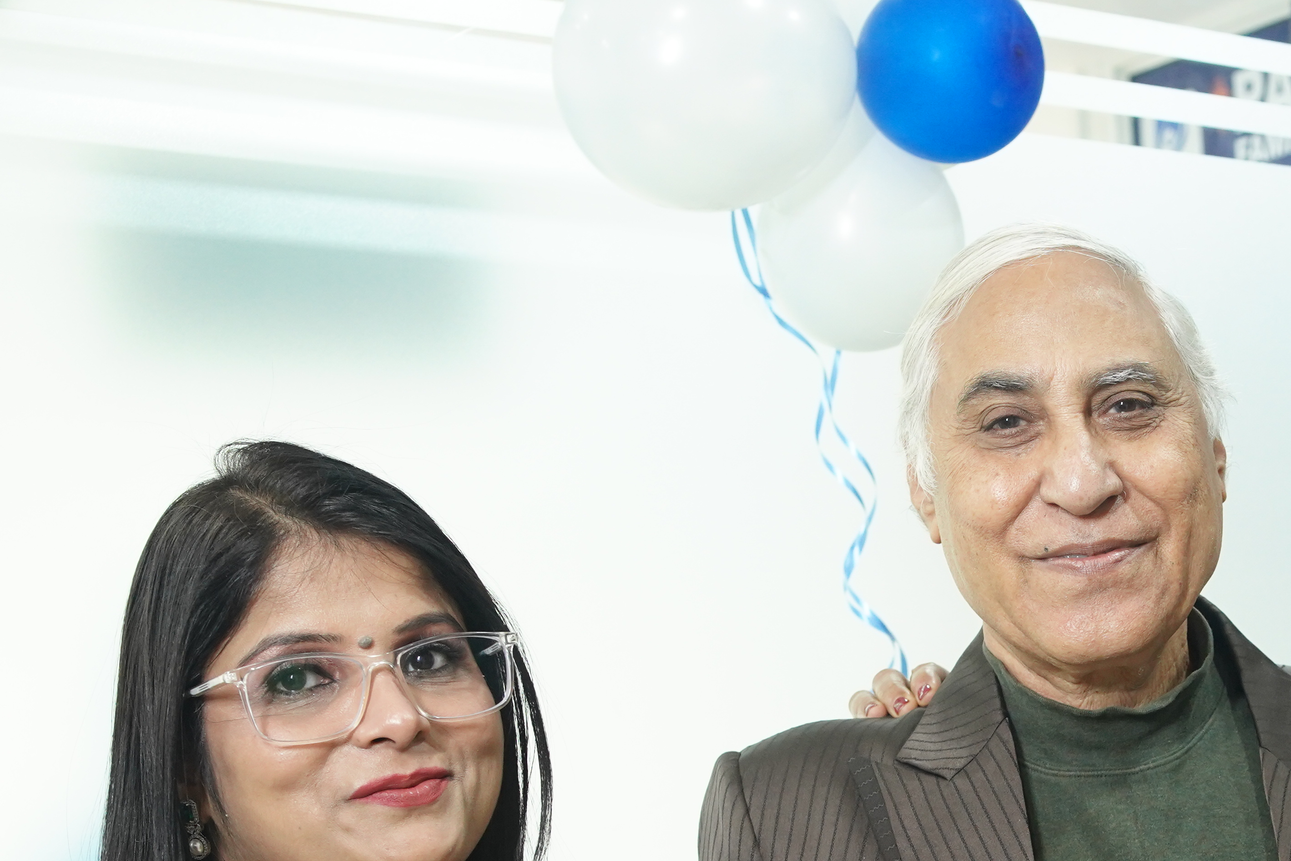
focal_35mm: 74
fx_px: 2654
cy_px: 843
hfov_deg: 26.4
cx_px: 1177
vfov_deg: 18.0
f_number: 5
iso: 1600
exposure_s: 1/100
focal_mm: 35
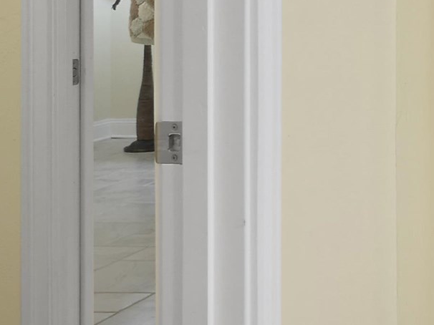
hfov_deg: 20.5
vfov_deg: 19.8
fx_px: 890
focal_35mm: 71
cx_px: 752
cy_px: -38
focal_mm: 7
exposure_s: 1/8
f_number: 4
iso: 400
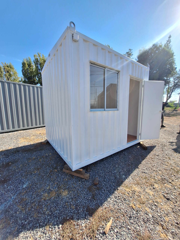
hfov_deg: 89.9
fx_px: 90
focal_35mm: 13
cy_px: 120
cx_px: 90
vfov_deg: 106.2
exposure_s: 1/1629
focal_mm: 1.74
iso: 40
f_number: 2.2
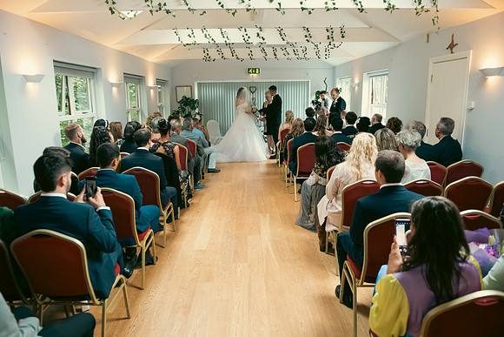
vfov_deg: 50.9
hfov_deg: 71.0
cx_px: 252
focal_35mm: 25
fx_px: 353
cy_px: 168
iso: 1600
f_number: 3.5
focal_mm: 24
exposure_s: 1/160
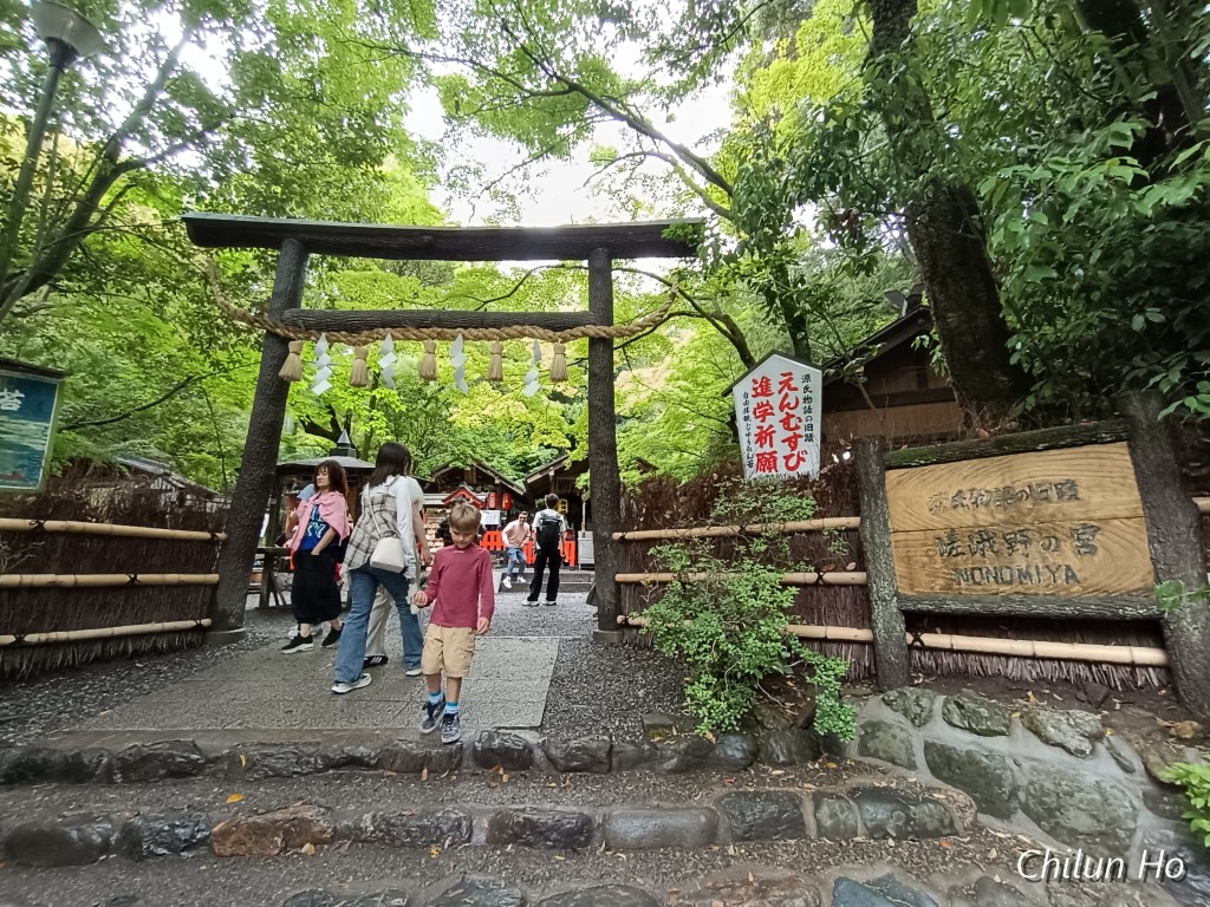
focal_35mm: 16
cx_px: 605
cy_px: 454
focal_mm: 1.66
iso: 297
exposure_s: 1/100
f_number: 2.2
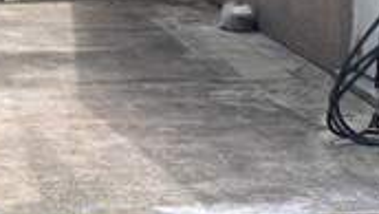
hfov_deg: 13.6
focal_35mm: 158
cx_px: 110
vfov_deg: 7.6
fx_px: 1589
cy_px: -40
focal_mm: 5.96
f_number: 1.6
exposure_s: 1/577
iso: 32
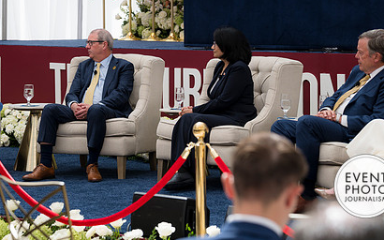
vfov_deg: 10.3
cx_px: 157
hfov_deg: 16.4
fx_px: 1329
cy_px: 67
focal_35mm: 127
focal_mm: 88
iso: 64
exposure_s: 1/160
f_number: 4
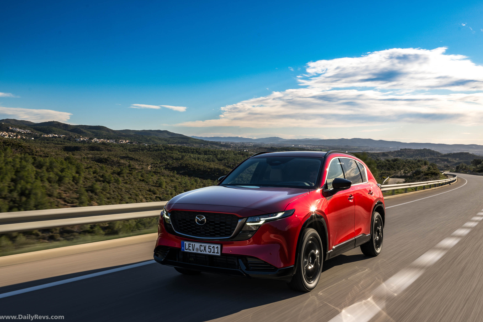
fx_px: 423
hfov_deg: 59.5
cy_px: 156
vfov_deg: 41.7
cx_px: 247
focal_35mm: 32
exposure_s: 1/20
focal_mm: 30.5
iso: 40
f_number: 11
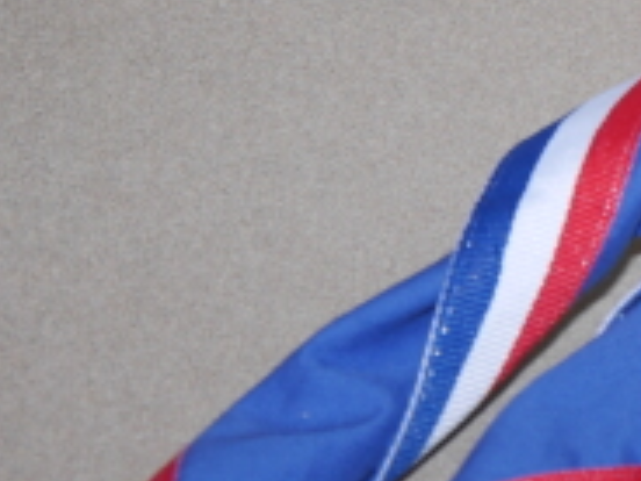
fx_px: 5926
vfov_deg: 4.6
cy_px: -192
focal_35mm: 320
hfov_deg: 6.1
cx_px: 1035
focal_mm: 46
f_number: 4.9
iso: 200
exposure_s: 1/60
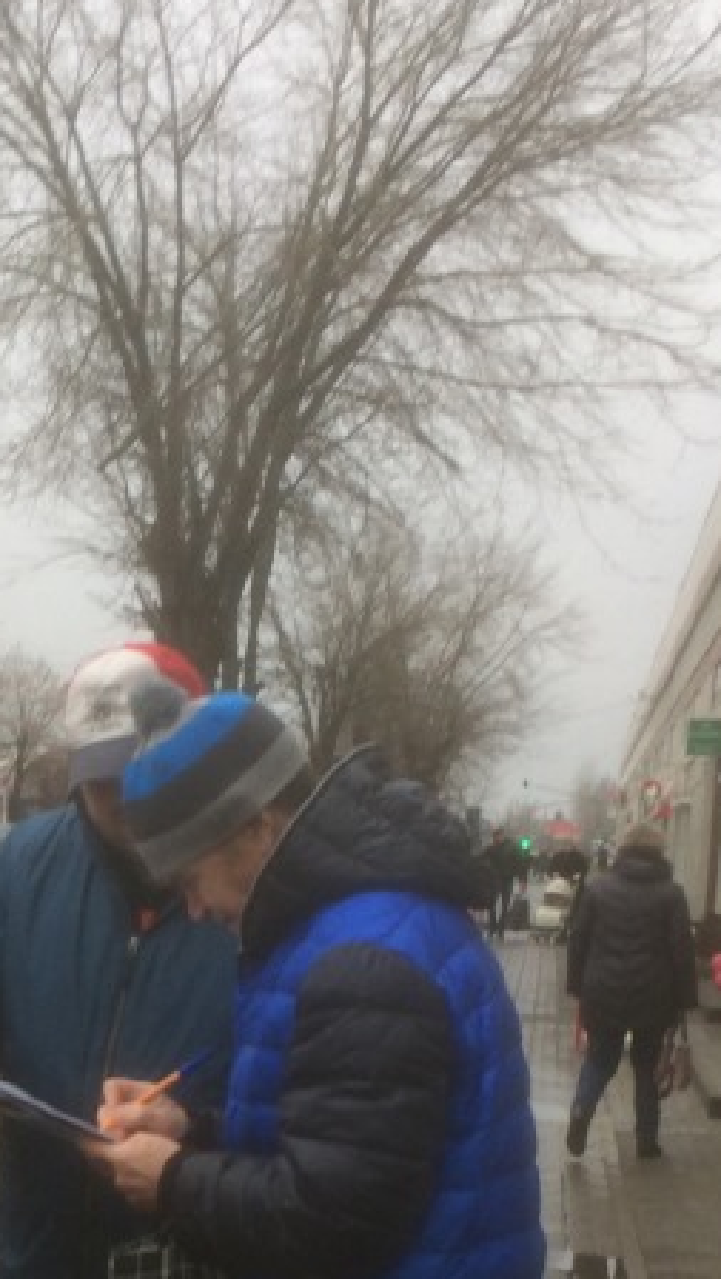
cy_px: 1256
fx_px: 2444
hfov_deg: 16.3
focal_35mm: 72
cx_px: -57
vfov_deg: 27.7
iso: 32
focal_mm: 4.15
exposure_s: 1/111
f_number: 2.2
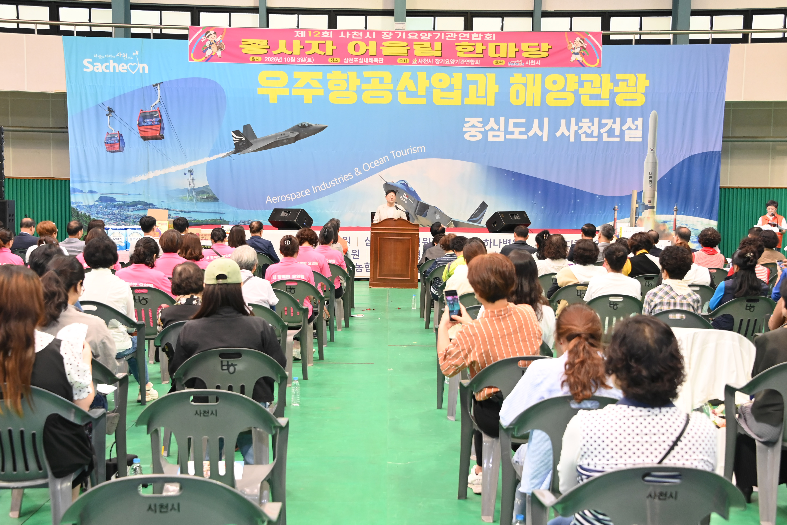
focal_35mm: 48
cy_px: 262
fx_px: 1049
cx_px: 394
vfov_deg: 28.1
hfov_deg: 41.1
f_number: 6.3
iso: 3200
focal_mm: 48
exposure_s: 1/250
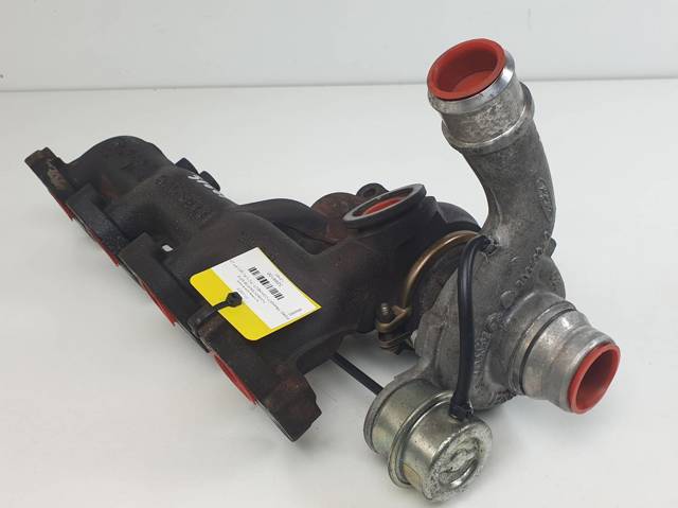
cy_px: 254
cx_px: 339
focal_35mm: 26
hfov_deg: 67.3
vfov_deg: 53.0
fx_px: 509
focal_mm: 4.3
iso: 50
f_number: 2.4
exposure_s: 1/130
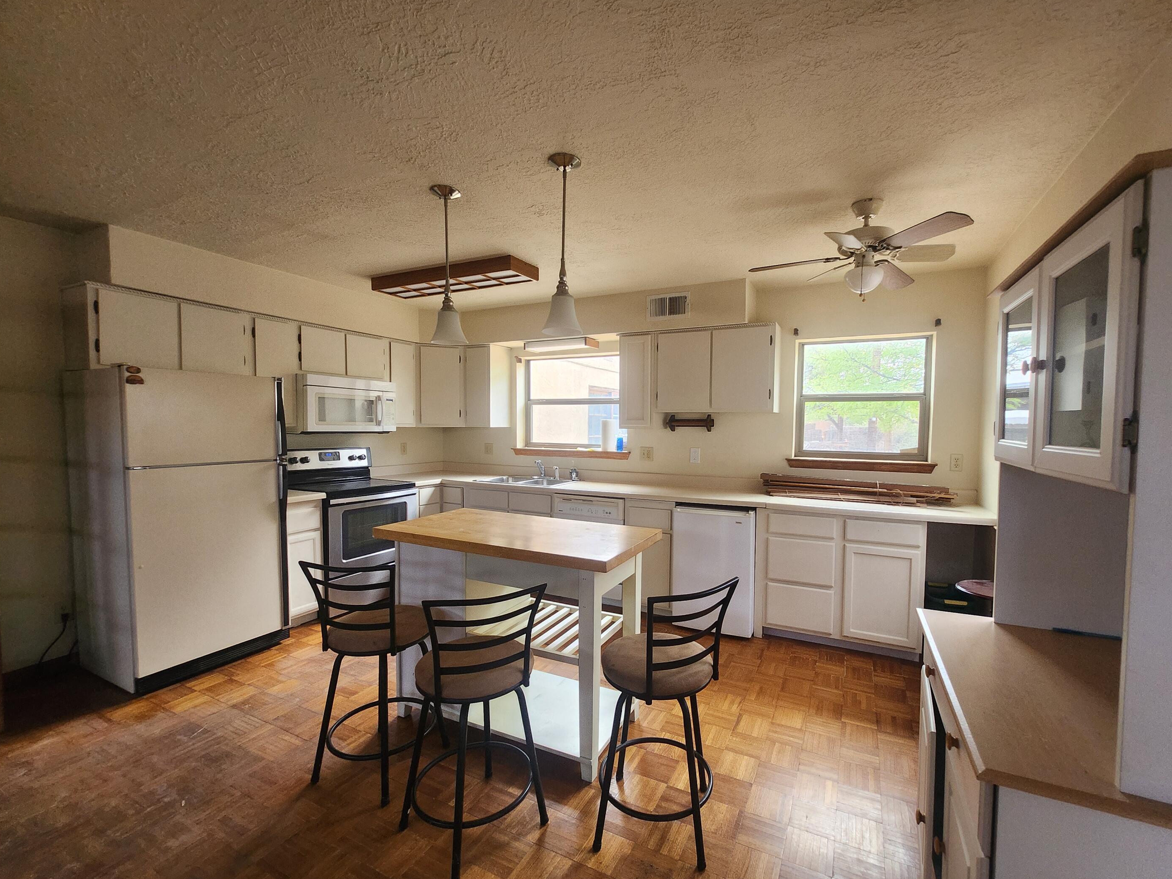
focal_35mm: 14
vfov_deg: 85.7
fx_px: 474
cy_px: 442
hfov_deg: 101.9
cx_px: 626
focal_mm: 1.74
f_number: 2.2
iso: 125
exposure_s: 1/60
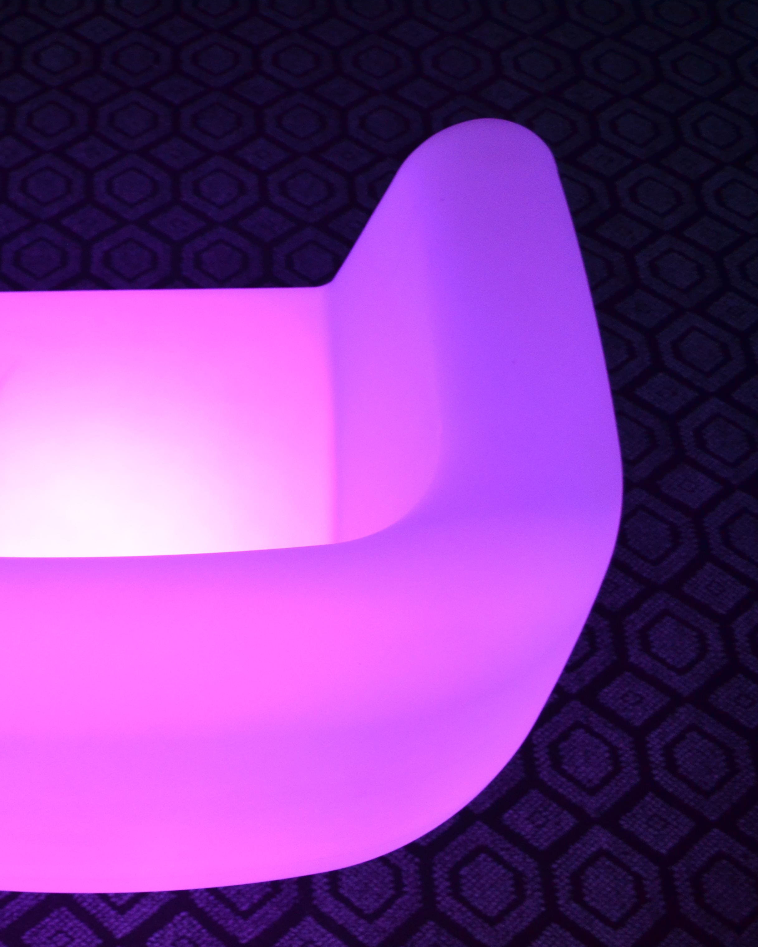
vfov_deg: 39.5
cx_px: 50
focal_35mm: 47
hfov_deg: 30.4
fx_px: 1318
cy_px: 470
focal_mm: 22
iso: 1100
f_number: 3.8
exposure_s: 1/15
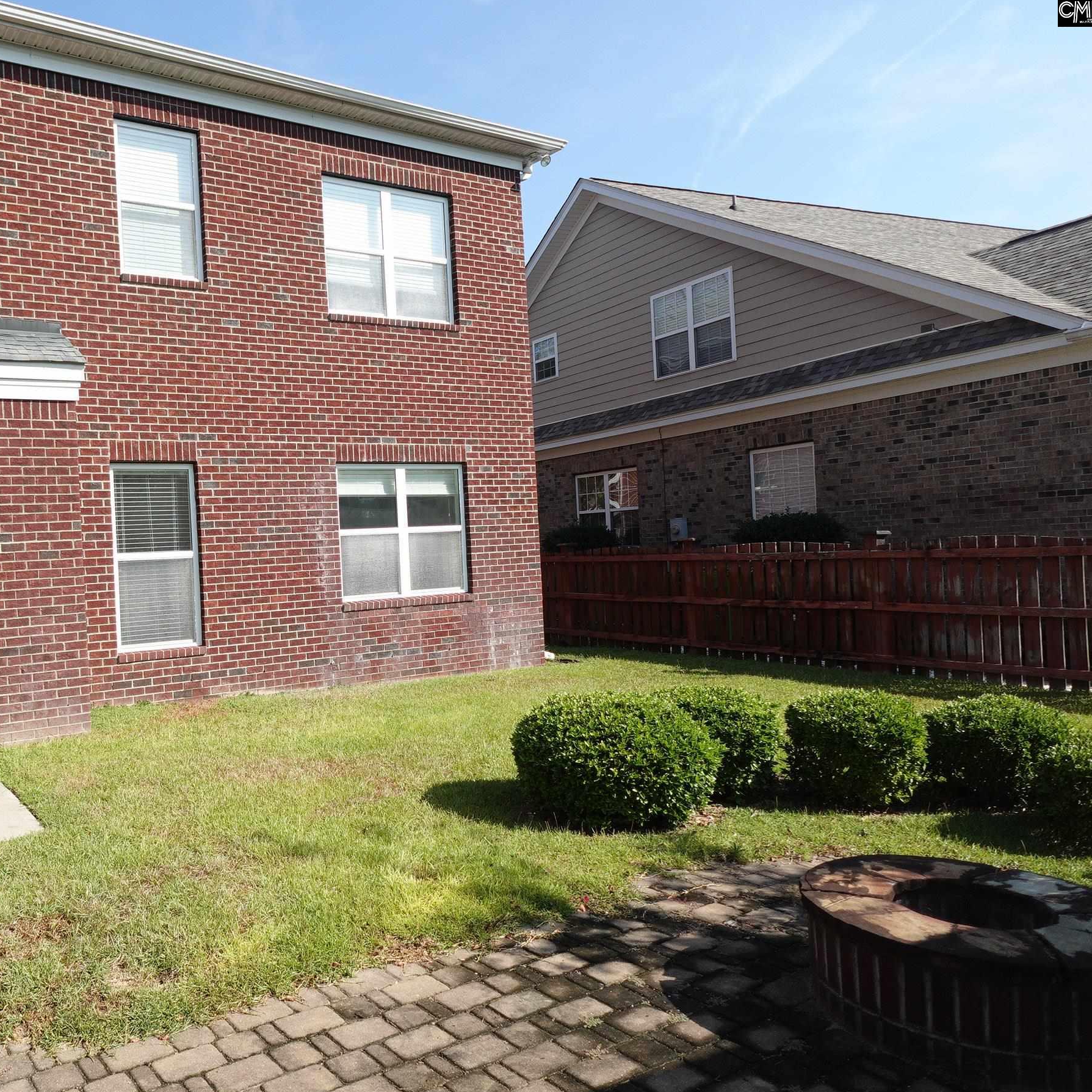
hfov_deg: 58.0
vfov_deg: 60.9
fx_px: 928
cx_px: 281
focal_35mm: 26
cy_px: 552
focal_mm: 7.6
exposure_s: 1/2000
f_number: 2
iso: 125
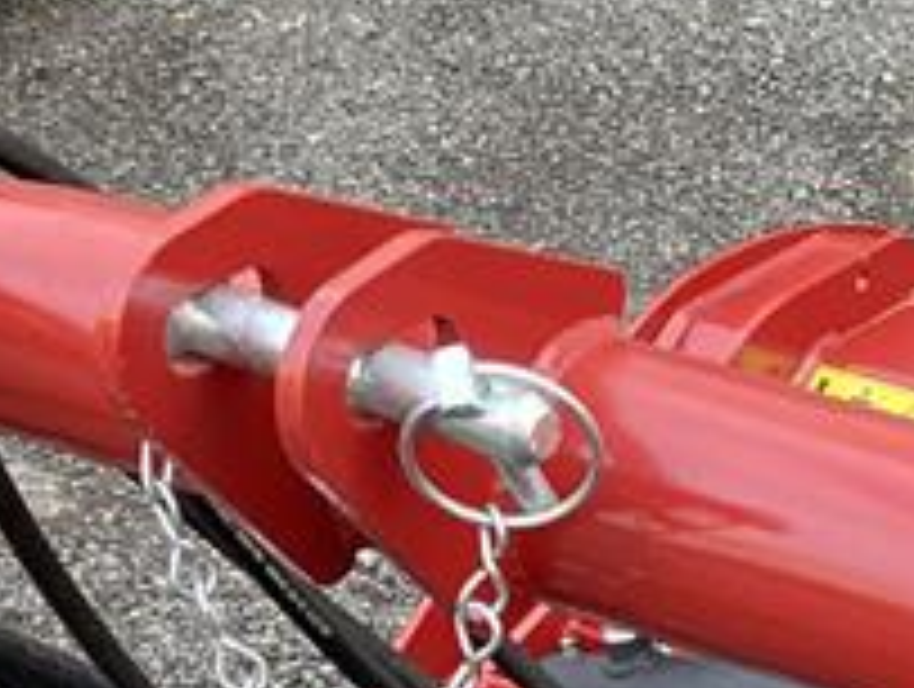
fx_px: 3730
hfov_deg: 13.5
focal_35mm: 141
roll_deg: -0.7
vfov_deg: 10.0
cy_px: 1250
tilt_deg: -36.8
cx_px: 1175
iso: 160
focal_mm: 3.99
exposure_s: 1/60
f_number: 1.8
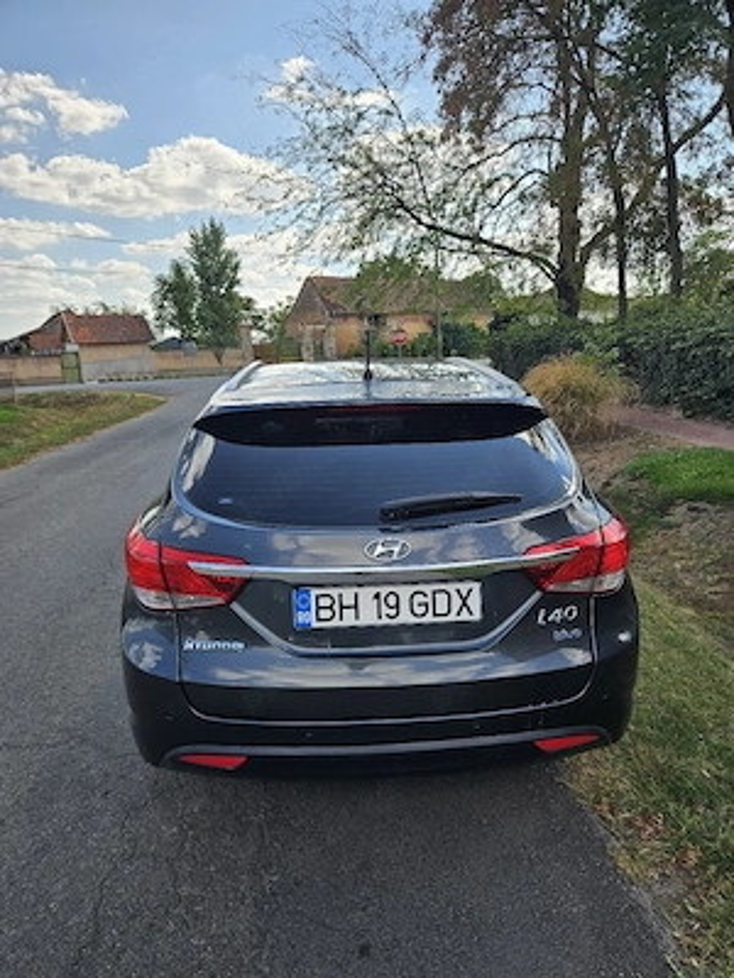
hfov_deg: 58.9
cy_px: 489
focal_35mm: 23
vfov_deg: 73.9
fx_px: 650
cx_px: 367
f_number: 1.8
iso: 25
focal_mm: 5.4
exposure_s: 1/909
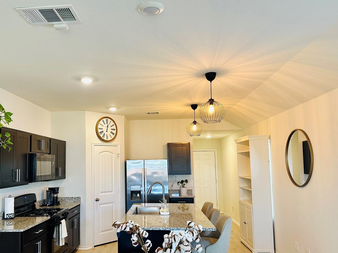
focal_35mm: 30
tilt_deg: +4.5
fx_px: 293
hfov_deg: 59.6
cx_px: 141
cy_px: 145
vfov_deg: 46.7
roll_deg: +0.0
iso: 200
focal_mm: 6.86
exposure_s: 1/120
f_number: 1.78
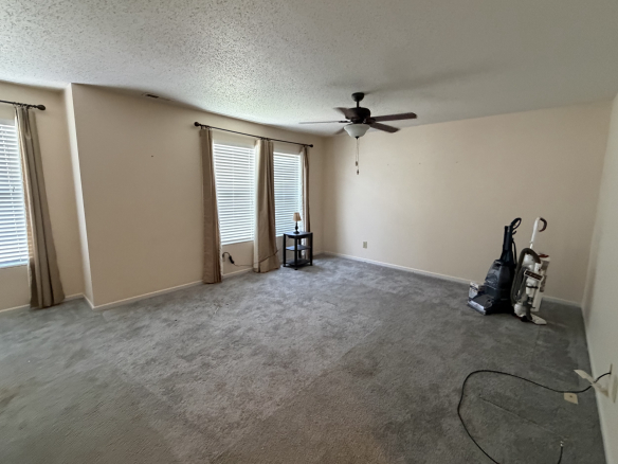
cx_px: 321
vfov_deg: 78.1
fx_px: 286
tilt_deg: -8.2
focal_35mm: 16
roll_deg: +0.3
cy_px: 229
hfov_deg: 94.4
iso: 640
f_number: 2.2
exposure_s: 1/60
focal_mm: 2.22
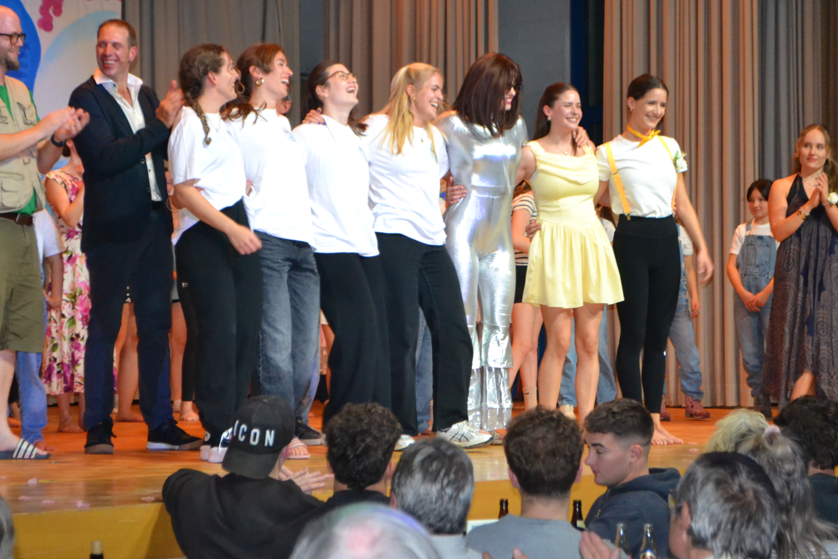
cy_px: 242
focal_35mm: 93
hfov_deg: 21.9
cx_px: 463
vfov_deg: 14.7
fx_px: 2164
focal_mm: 52
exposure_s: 1/60
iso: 2800
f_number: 5.6
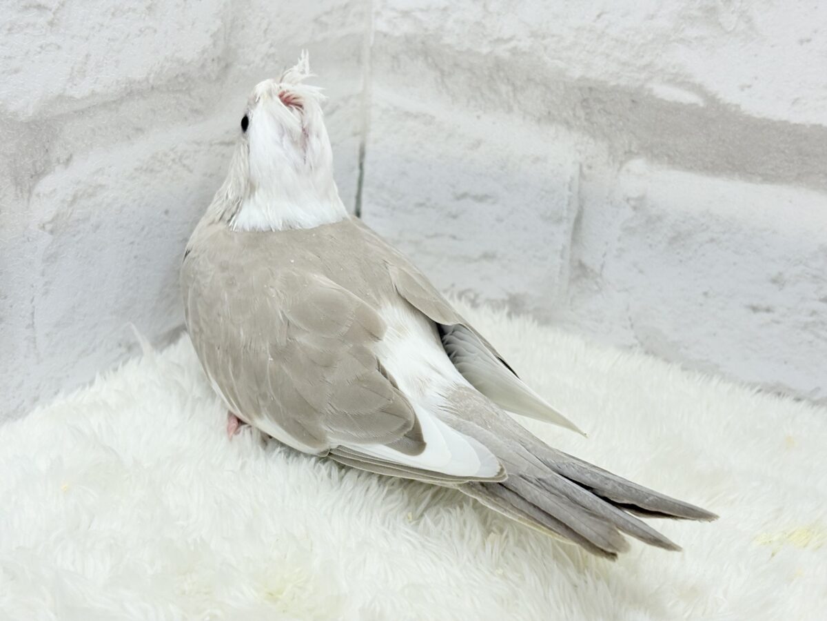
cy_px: 310
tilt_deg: -22.4
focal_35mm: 52
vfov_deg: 28.0
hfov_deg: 36.8
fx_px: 1242
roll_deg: -3.1
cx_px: 414
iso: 64
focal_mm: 5.96
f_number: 1.6
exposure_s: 1/100
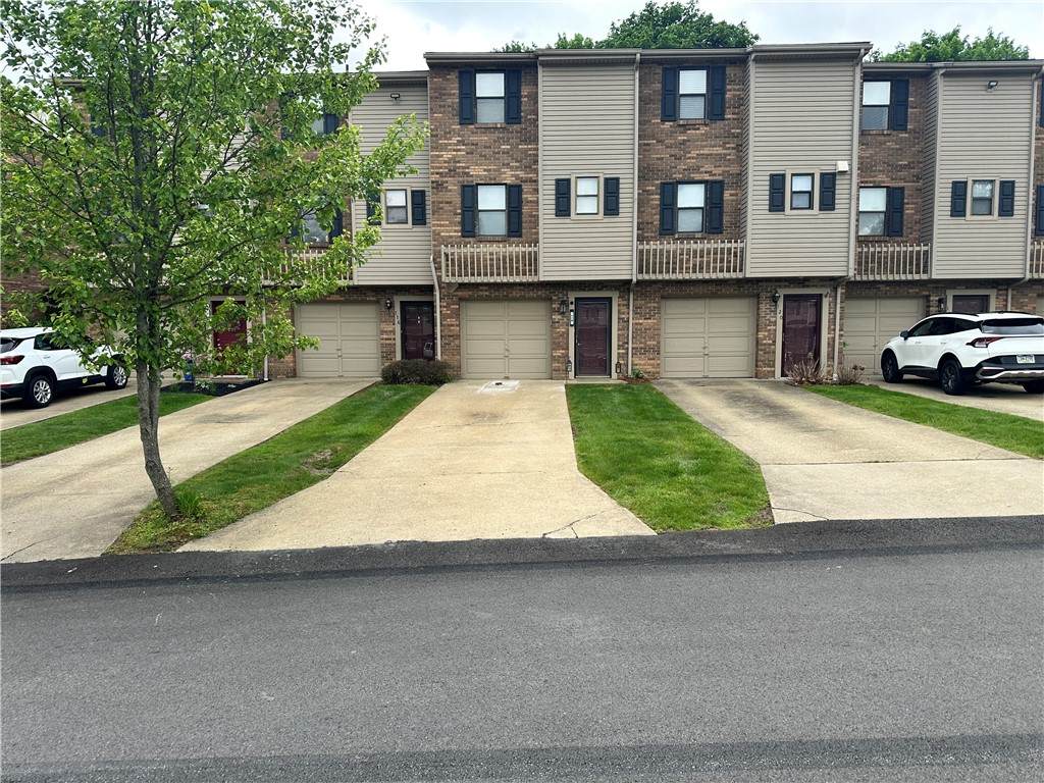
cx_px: 522
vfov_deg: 56.8
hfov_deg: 71.6
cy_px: 392
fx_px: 724
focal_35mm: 24
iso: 64
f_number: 1.78
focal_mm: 6.86
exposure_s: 1/164
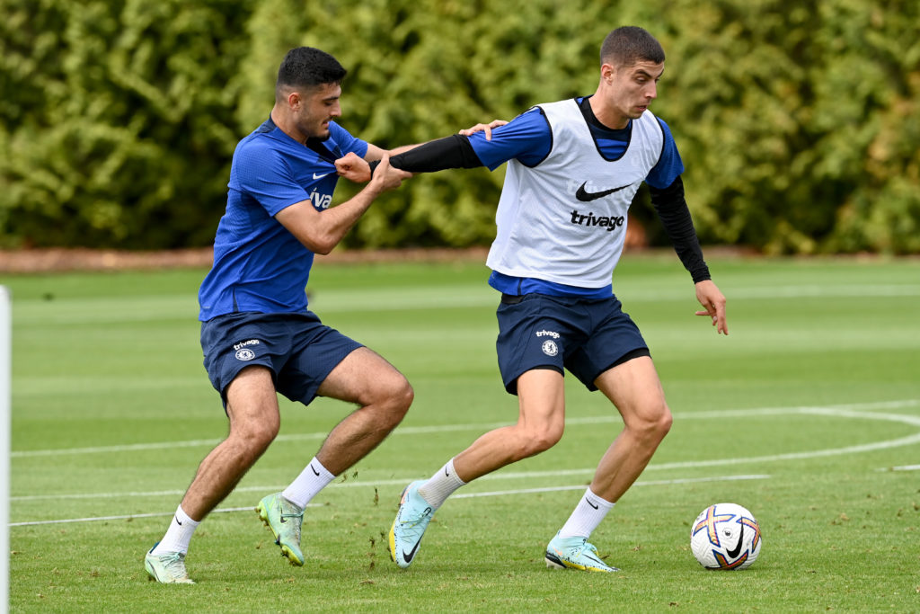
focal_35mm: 400
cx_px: 460
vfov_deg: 3.4
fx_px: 10223
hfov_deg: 5.2
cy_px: 307
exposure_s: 1/2000
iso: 800
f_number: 6.3
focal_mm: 400
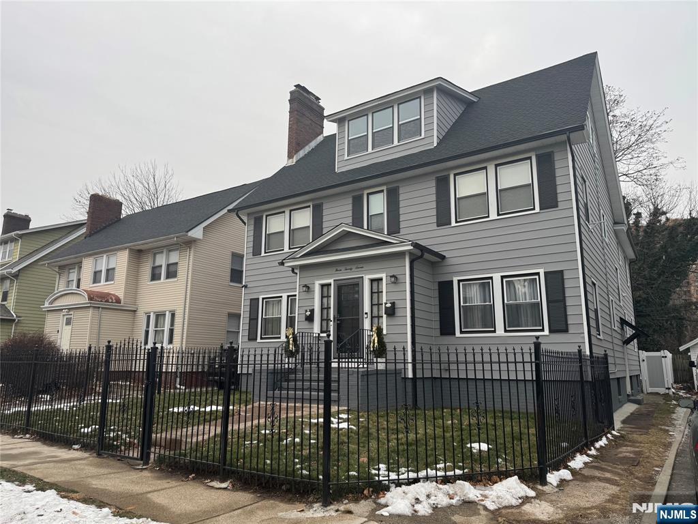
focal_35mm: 24
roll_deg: -0.6
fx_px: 484
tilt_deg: +11.5
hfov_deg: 71.6
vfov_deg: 56.8
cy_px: 262
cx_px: 349
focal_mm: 6.76
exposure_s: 1/425
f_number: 1.78
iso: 80
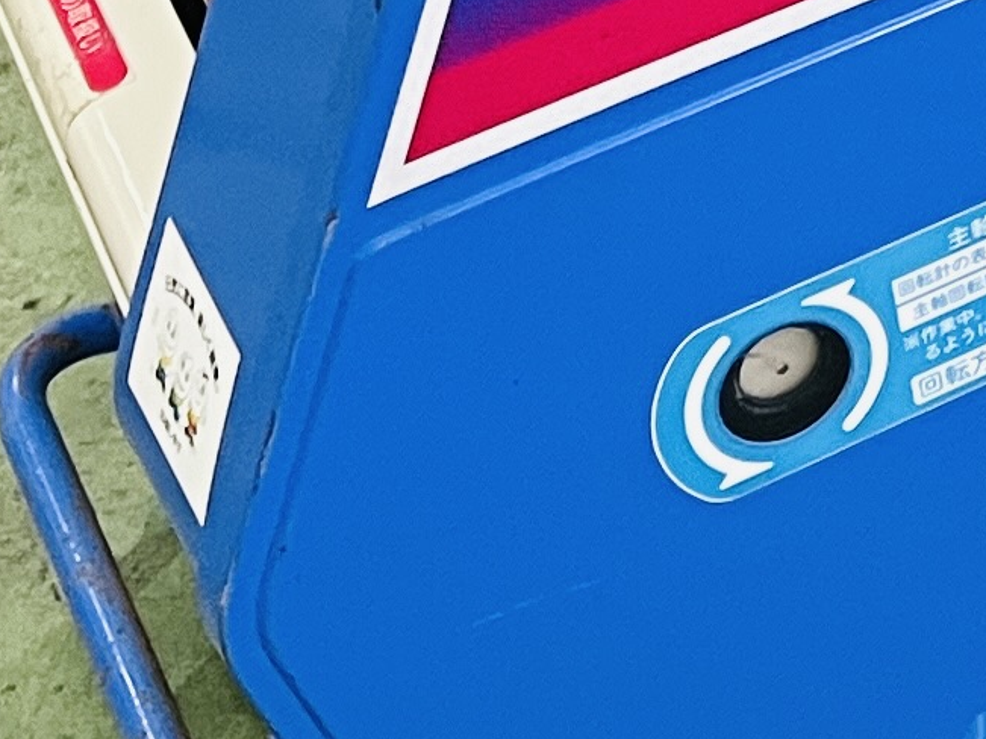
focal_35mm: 161
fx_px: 4585
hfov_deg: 11.5
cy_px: -987
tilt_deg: -23.9
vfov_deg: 8.5
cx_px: 1655
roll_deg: -0.3
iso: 200
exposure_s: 1/60
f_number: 1.6
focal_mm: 5.1
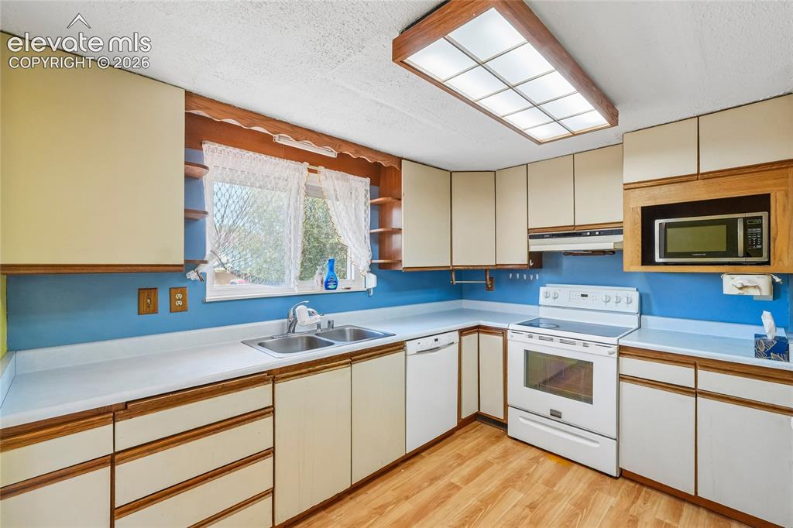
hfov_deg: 100.4
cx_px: 396
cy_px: 264
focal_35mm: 15
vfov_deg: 77.3
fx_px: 330
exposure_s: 1/40
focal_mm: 10
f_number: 8
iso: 800
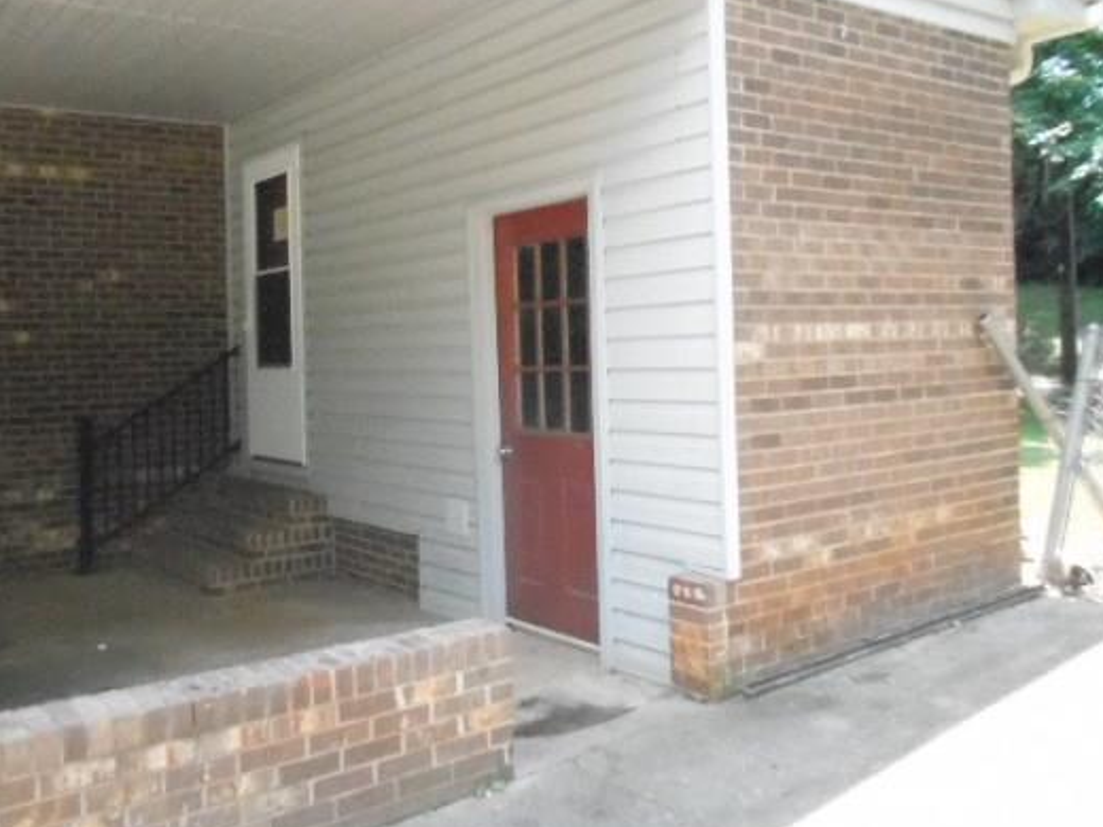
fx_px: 1020
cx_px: 437
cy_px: 348
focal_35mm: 32
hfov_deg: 56.4
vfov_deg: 44.0
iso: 1600
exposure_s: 1/1000
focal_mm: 4.6
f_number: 3.2
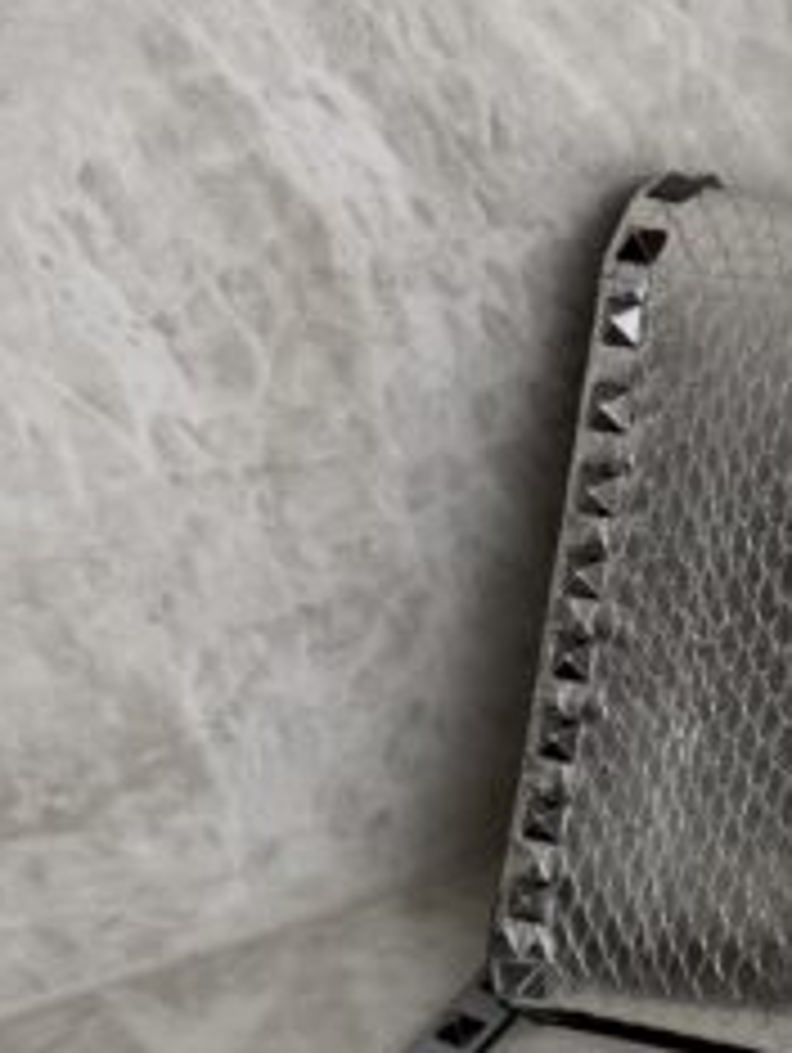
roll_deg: +3.3
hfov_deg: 17.1
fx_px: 2497
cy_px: 994
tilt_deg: -41.0
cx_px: 972
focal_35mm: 82
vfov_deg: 23.1
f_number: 1.78
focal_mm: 6.76
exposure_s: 1/242
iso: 64
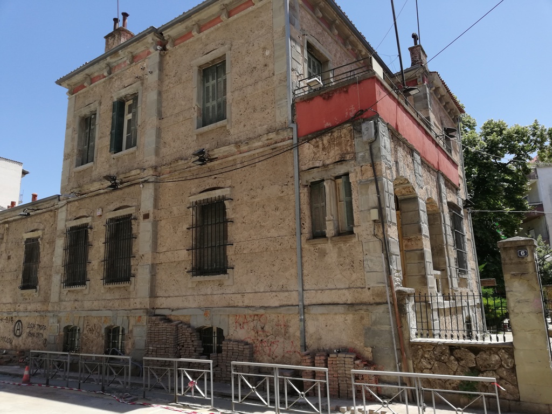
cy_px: 207
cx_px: 276
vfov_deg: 51.4
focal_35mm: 27
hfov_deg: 65.3
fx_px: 431
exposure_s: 1/602
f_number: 2.2
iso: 50
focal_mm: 3.81
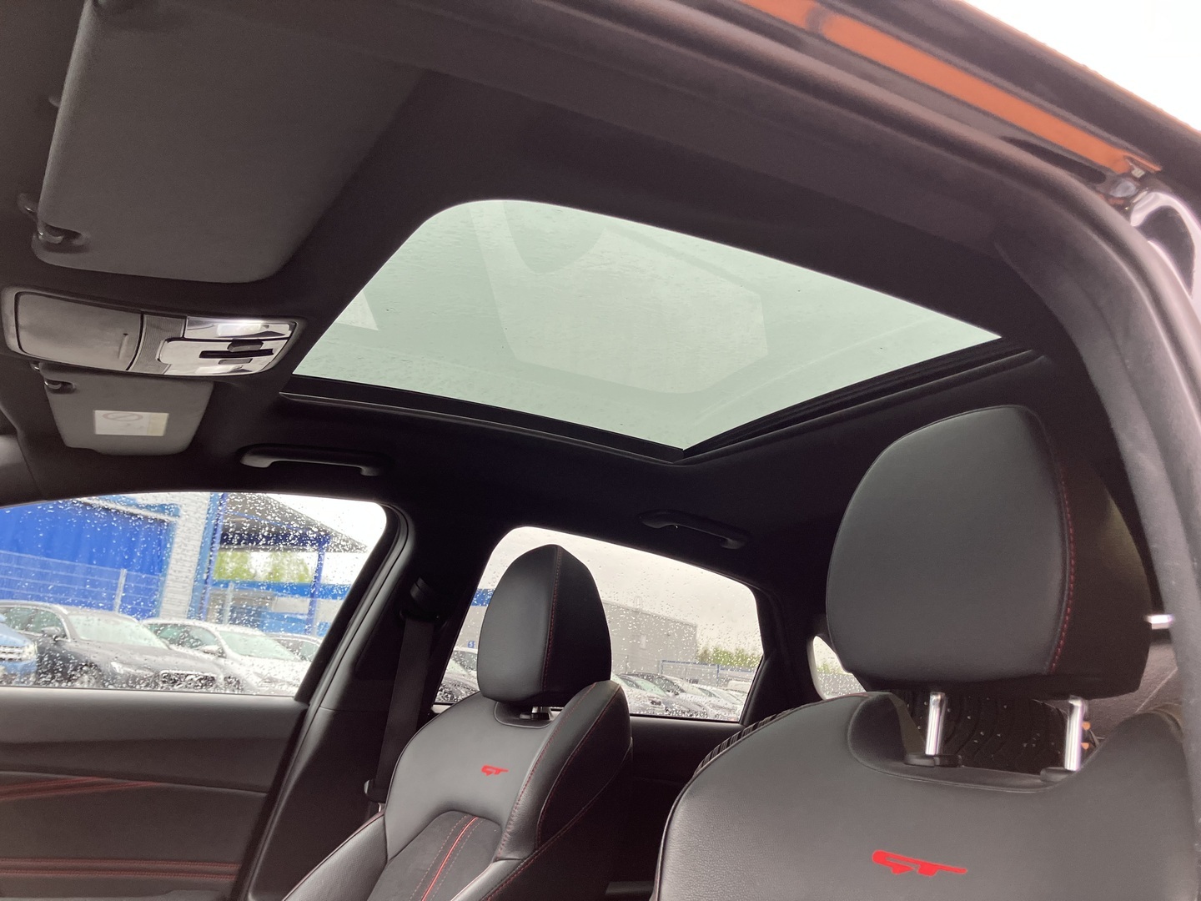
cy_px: 450
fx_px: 971
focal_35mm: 28
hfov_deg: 63.4
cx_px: 600
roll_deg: -4.8
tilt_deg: +15.2
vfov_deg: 49.7
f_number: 1.8
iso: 80
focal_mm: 3.99
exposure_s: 1/100
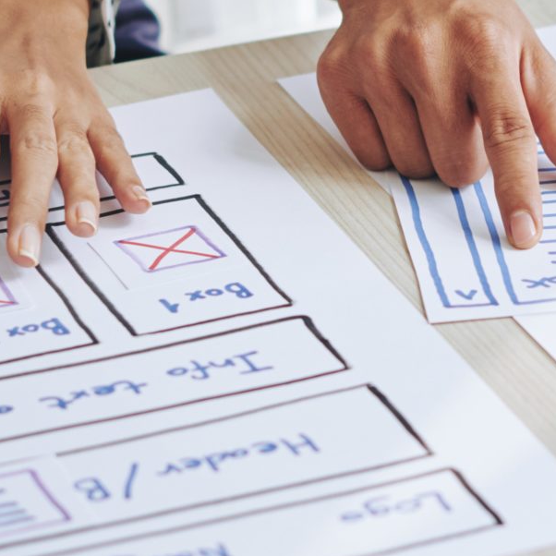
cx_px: 560
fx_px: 3943
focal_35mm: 217
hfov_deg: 8.0
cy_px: 256
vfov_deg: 8.1
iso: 200
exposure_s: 1/180
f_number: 2.8
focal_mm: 60
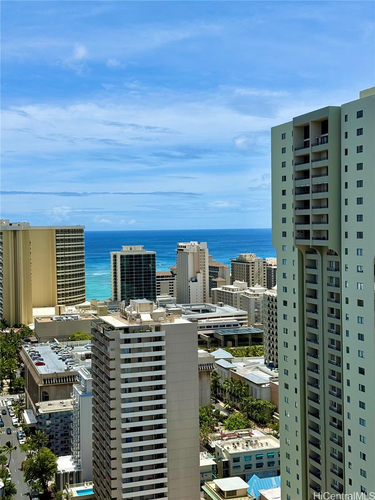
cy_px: 250
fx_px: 693
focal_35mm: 48
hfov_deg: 30.3
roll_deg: +0.9
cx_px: 188
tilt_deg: -1.1
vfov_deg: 39.7
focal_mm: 6.76
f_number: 1.78
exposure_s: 1/7874
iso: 64
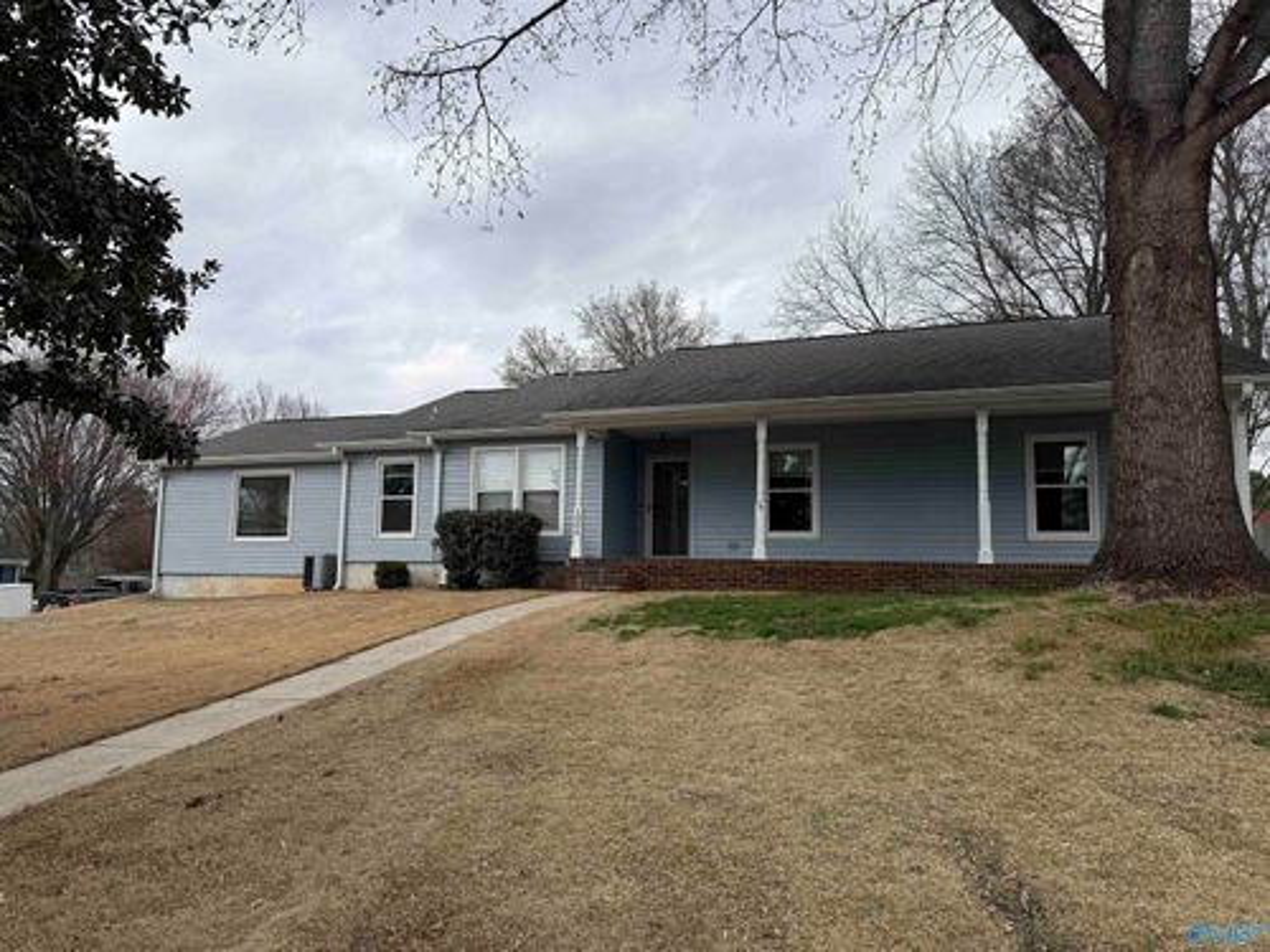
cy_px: 476
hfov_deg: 71.6
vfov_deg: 56.8
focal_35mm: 24
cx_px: 635
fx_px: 881
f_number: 1.78
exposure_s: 1/4167
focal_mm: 6.76
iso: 80
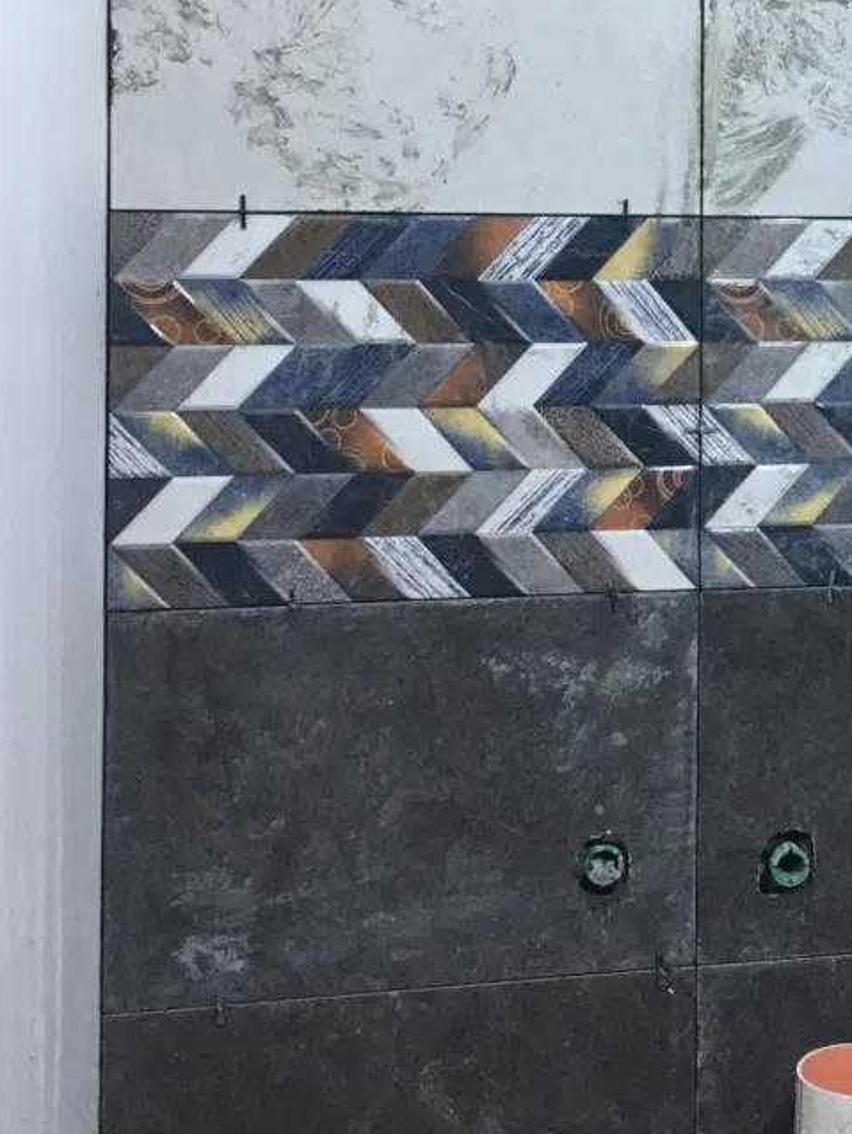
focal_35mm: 62
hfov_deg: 22.9
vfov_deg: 30.6
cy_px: 259
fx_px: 2033
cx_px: 818
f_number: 2.2
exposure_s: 1/33
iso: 64
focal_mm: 4.15
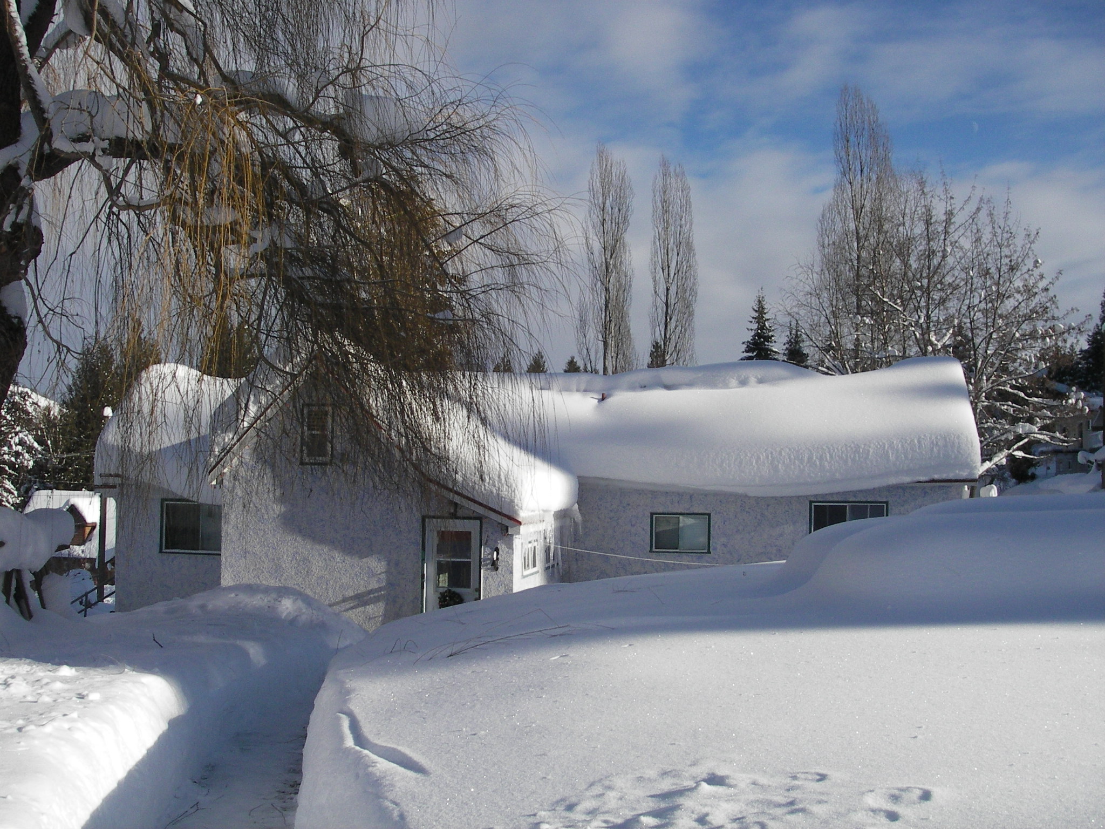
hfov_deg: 49.0
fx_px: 1213
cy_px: 414
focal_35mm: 38
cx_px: 552
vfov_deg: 37.7
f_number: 6.6
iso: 64
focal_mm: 6.3
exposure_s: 1/400
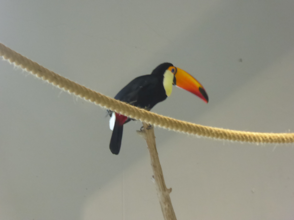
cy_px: 110
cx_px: 147
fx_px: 3278
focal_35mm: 386
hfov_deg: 5.1
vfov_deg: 3.9
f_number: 6
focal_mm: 62.1
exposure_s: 1/25
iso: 800
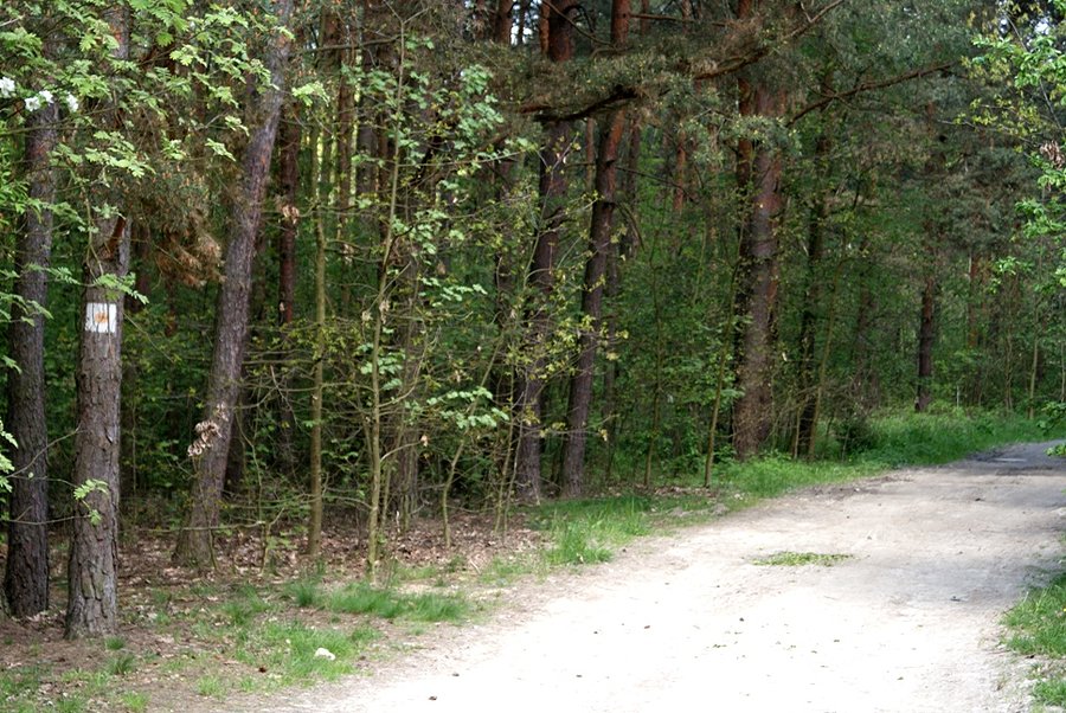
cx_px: 533
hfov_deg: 22.6
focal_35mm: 90
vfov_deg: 15.2
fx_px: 2668
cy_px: 356
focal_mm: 60
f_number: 5.6
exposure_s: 1/125
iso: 200
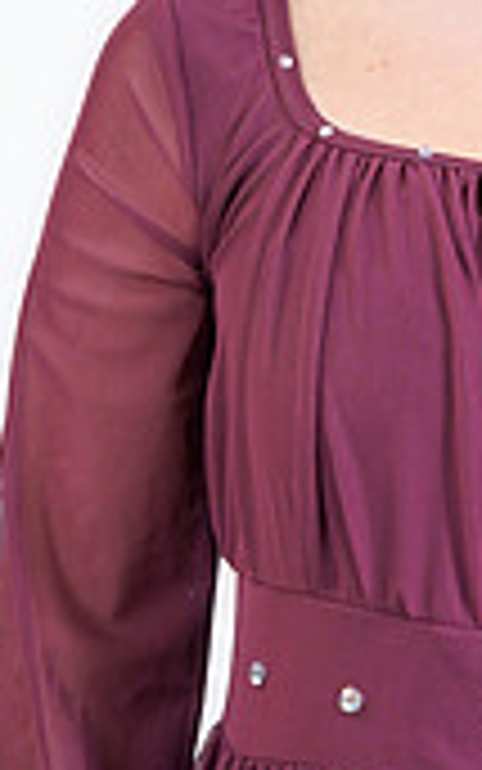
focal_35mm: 173
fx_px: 3633
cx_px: 572
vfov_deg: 11.9
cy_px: -140
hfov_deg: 7.5
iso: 400
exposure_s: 1/125
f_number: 8
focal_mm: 64.5
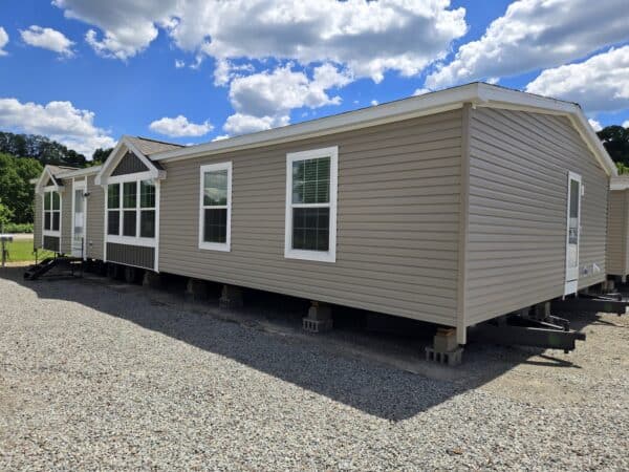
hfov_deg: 73.9
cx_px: 314
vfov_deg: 58.9
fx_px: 418
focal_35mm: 23
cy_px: 236
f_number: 1.8
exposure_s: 1/2333
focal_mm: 5.4
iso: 25
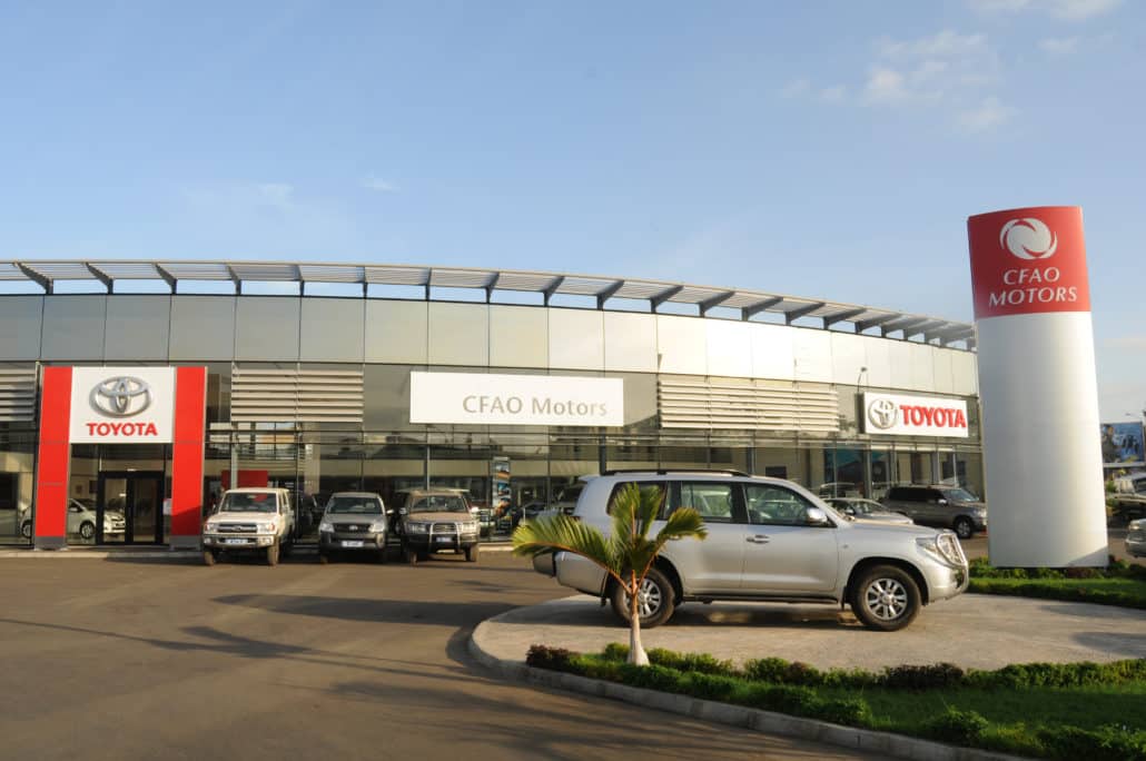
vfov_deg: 47.8
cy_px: 380
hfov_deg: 67.4
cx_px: 573
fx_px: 858
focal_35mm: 27
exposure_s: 1/125
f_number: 11
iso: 200
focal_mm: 18
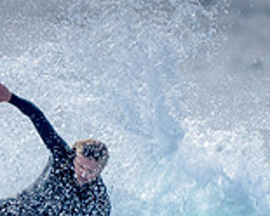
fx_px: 17252
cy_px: 260
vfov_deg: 0.7
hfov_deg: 0.9
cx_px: -109
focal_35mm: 2159
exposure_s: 1/2000
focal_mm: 500
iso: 140
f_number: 5.6
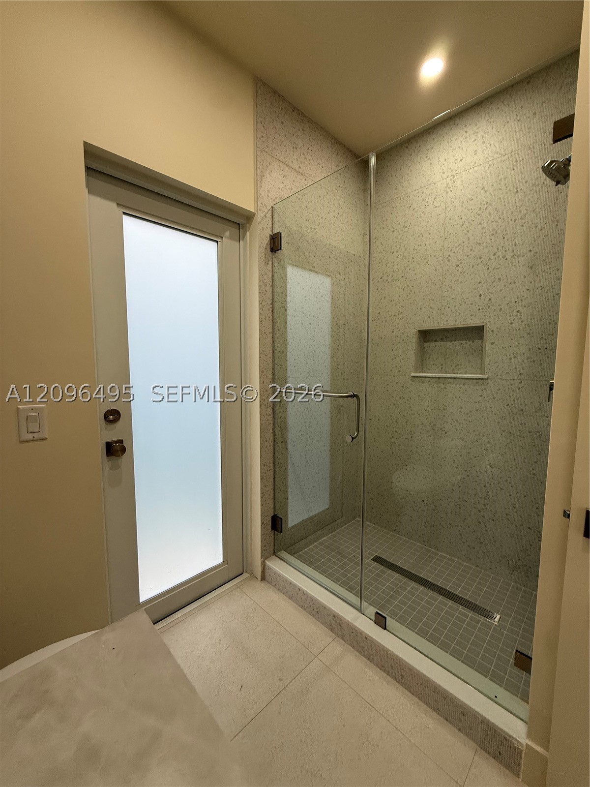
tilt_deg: -5.5
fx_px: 318
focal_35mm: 14
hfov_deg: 85.7
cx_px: 295
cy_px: 394
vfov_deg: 102.1
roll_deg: -0.6
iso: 160
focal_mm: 2.22
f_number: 2.2
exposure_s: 1/120
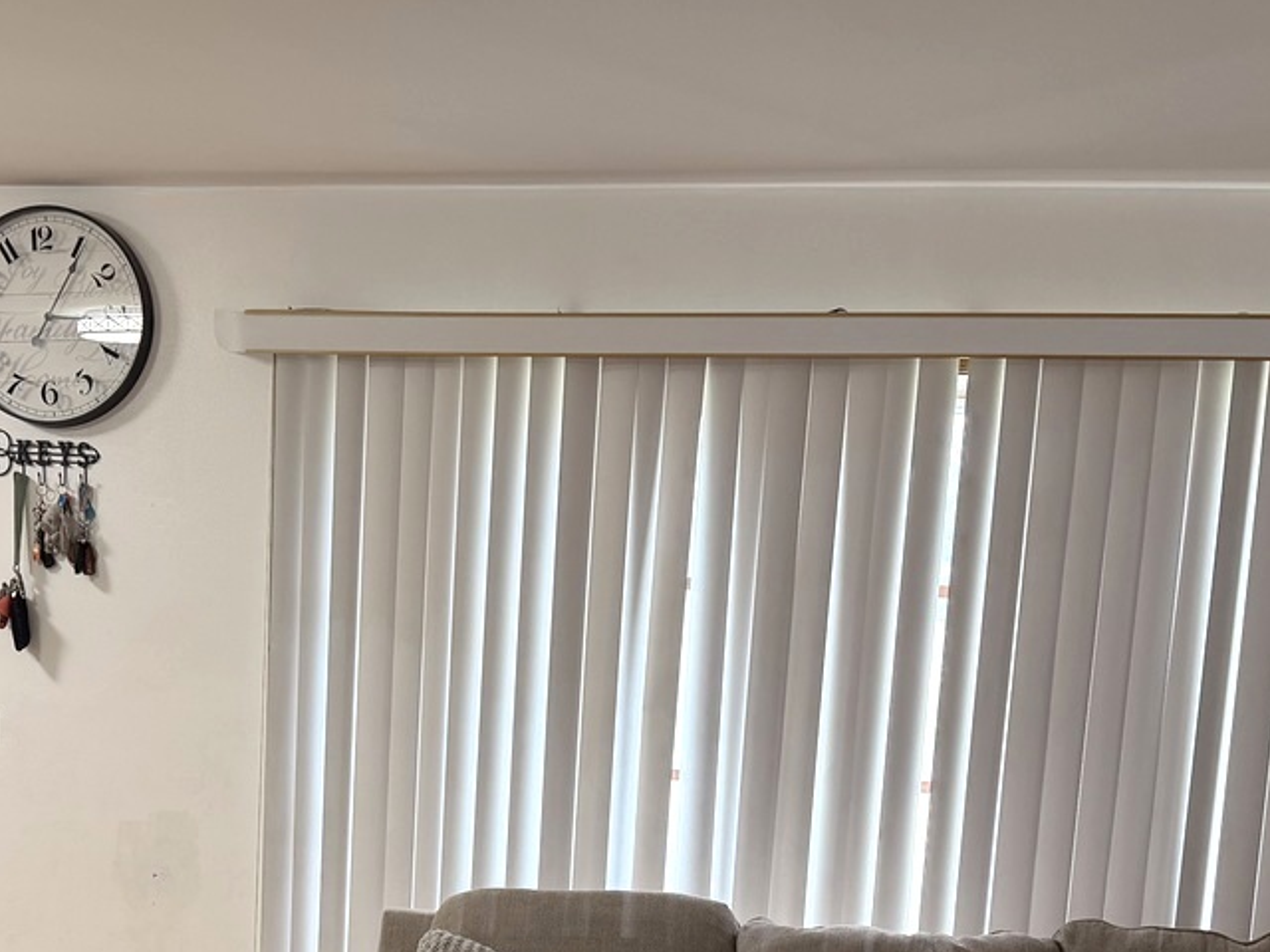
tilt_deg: -8.4
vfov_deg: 25.6
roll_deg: -2.3
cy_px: 964
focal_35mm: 54
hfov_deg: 35.1
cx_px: 405
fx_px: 1981
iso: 125
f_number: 1.78
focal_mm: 6.76
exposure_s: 1/60
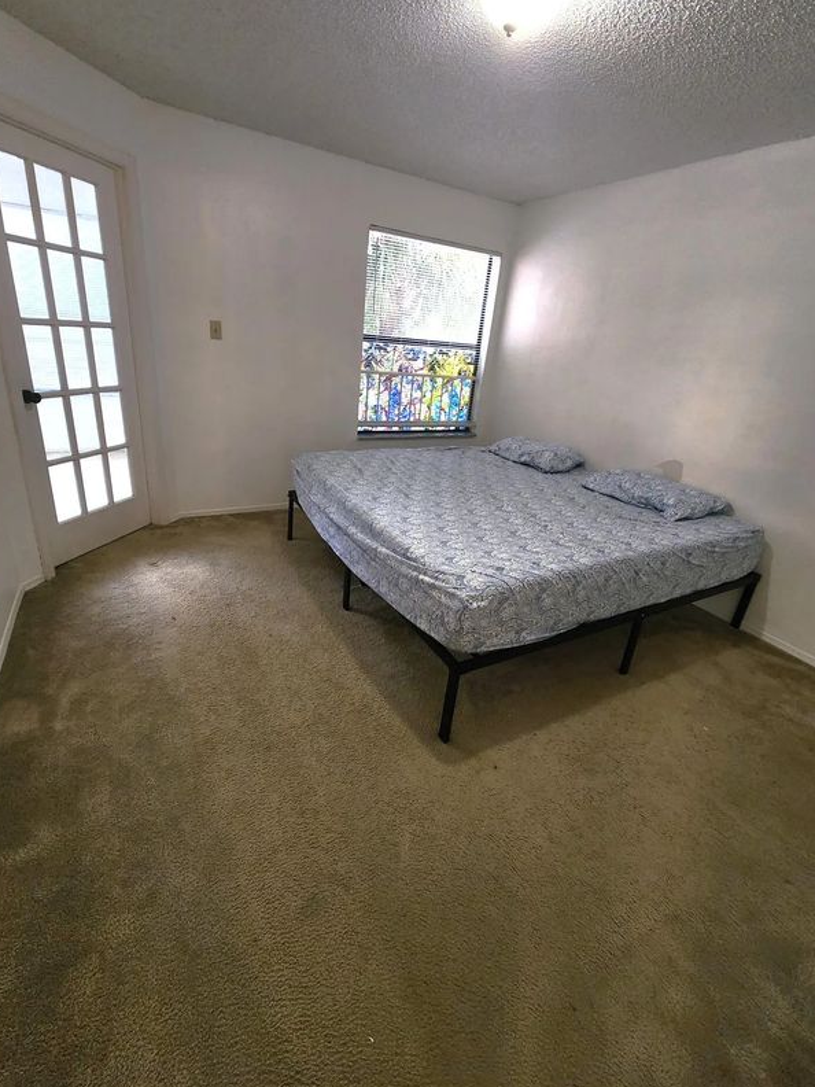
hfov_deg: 85.7
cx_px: 398
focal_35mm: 14
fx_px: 439
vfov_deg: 102.0
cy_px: 517
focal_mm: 2.2
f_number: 2.2
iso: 160
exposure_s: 1/60
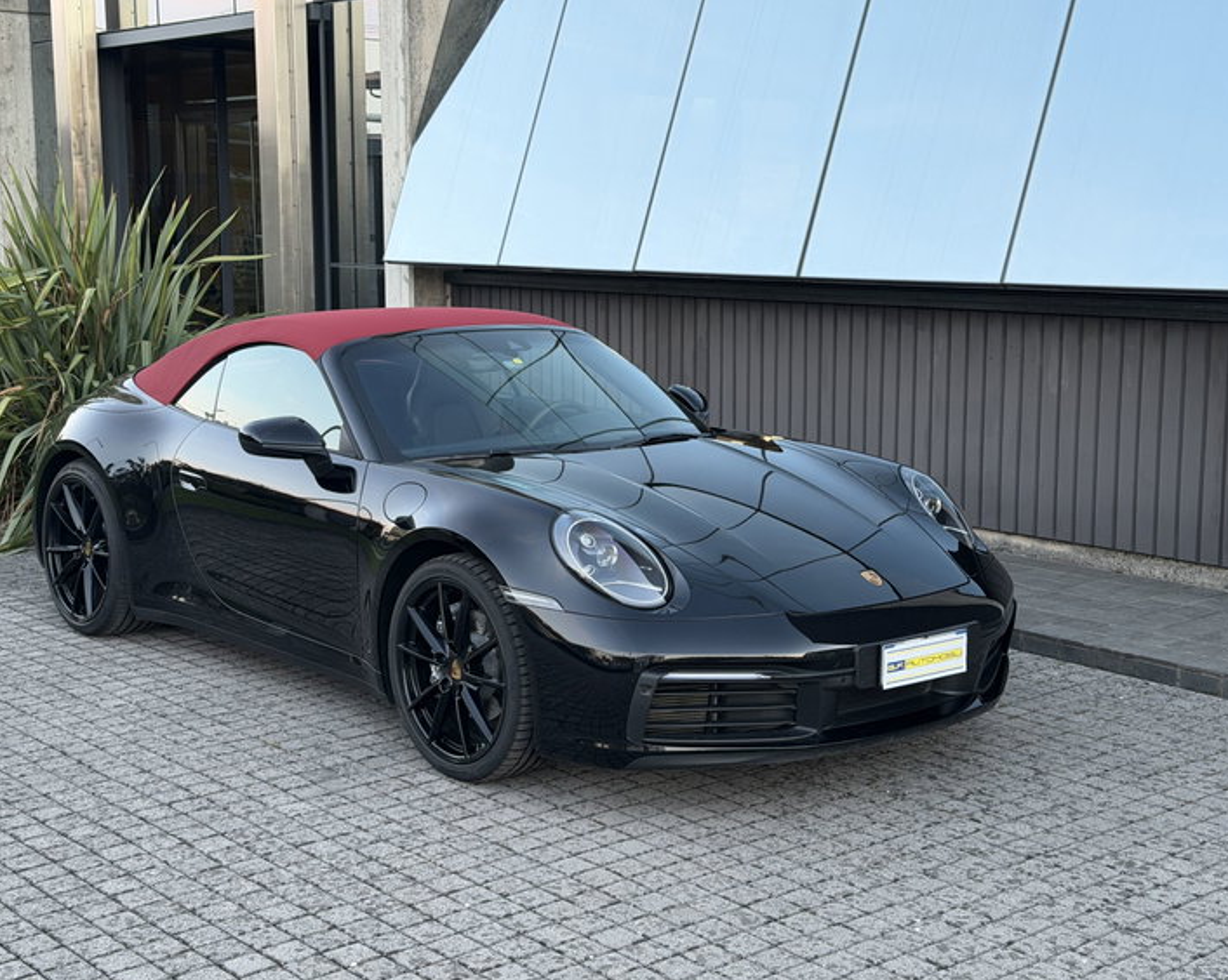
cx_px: 583
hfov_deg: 36.7
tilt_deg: -8.3
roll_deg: -0.2
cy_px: 485
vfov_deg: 29.7
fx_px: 1853
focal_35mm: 51
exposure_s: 1/60
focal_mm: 6.76
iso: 160
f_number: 1.78
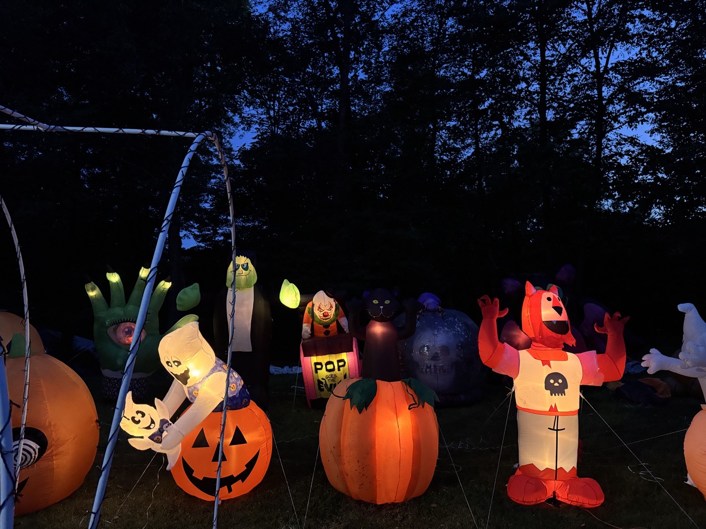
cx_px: 353
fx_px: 489
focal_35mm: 24
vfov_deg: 56.8
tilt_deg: +2.6
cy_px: 264
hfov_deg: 71.6
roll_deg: +1.4
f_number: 1.78
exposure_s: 1/60
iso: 640
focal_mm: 6.76
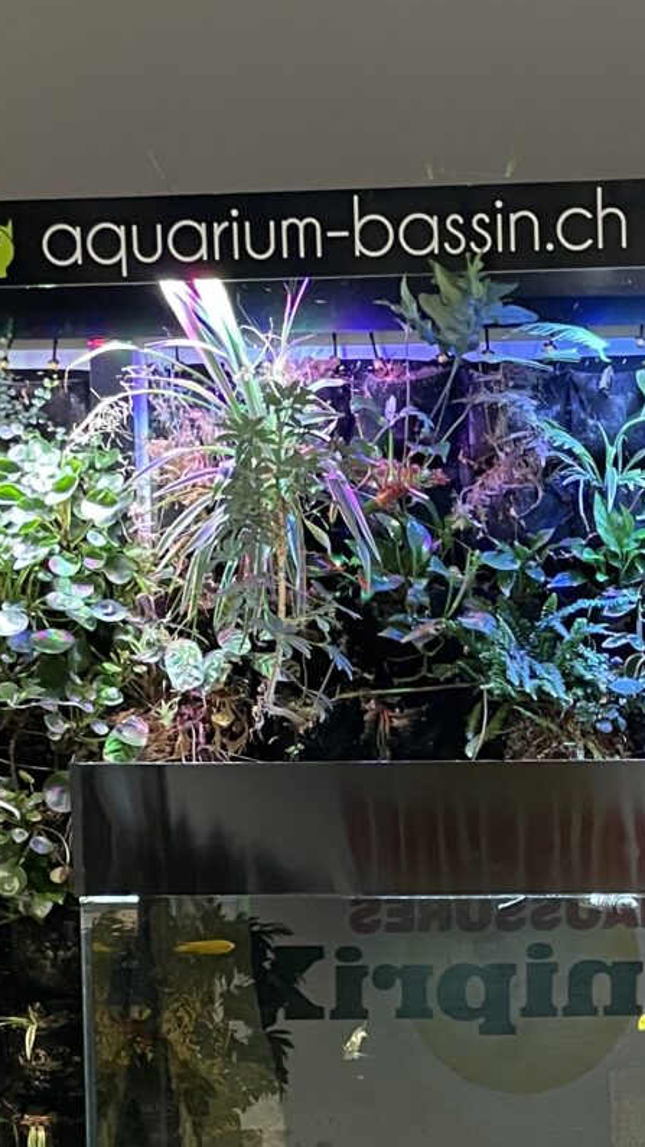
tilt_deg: -3.5
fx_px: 2220
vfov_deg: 27.6
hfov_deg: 16.0
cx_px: 745
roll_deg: +0.2
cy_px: 1102
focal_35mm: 73
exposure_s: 1/50
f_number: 1.6
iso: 320
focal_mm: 4.2
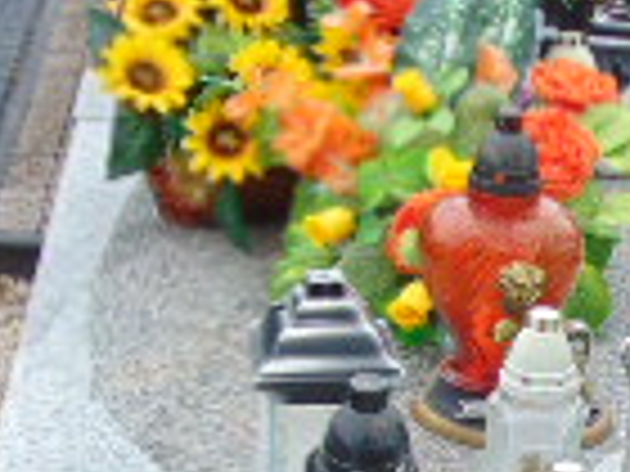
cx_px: 558
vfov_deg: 12.9
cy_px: 454
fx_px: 2075
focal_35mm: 114
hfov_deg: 17.0
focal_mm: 4.5
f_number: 3
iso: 80
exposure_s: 1/250
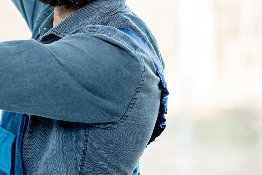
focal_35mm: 203
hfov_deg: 10.0
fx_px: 1478
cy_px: 18
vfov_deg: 6.8
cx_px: -30
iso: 320
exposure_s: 1/200
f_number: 2.2
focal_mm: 85
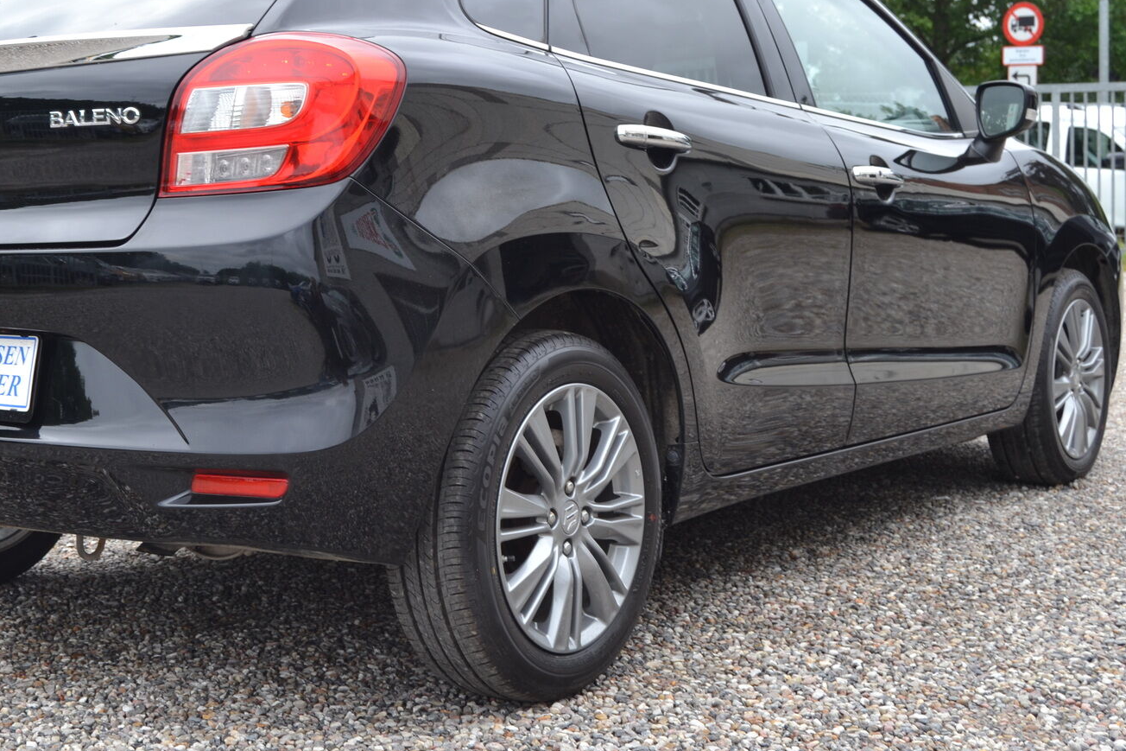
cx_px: 427
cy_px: 292
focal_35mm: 53
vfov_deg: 25.5
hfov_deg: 37.3
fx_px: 1657
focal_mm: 24
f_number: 5.6
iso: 100
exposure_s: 1/125
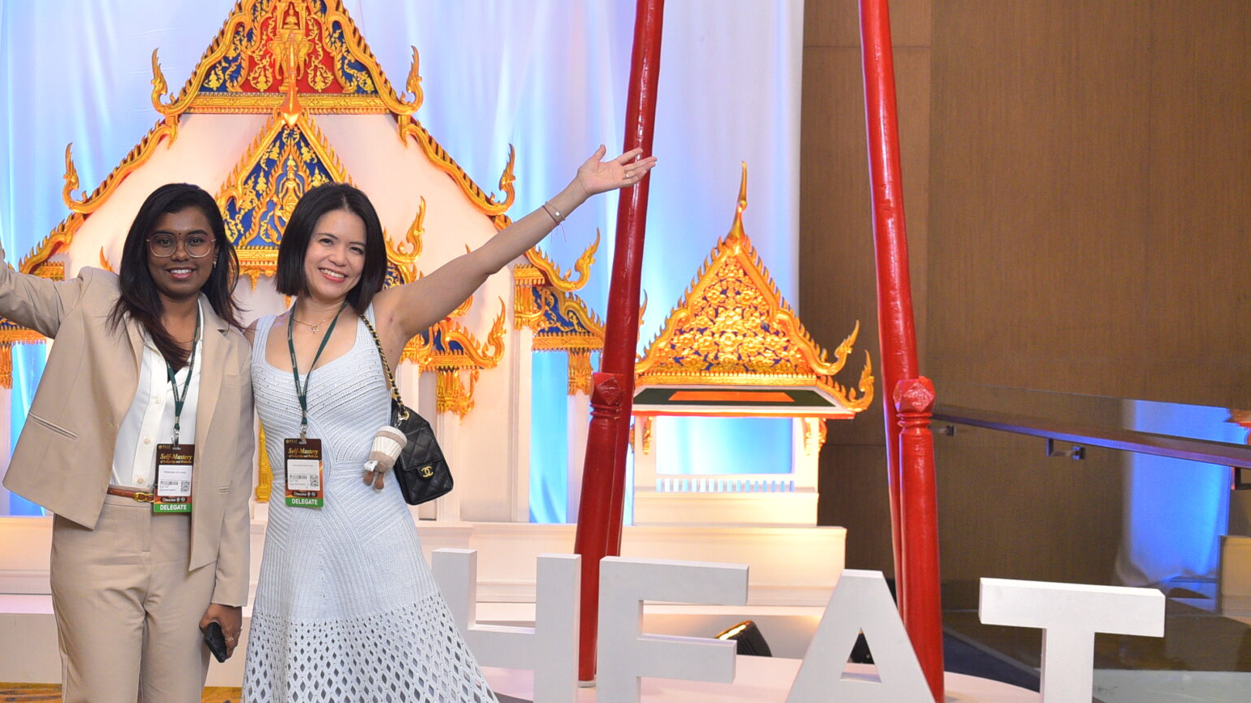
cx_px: 247
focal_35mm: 52
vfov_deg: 23.1
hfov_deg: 38.4
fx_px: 1725
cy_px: 343
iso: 1600
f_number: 5.6
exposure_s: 1/125
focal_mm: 30
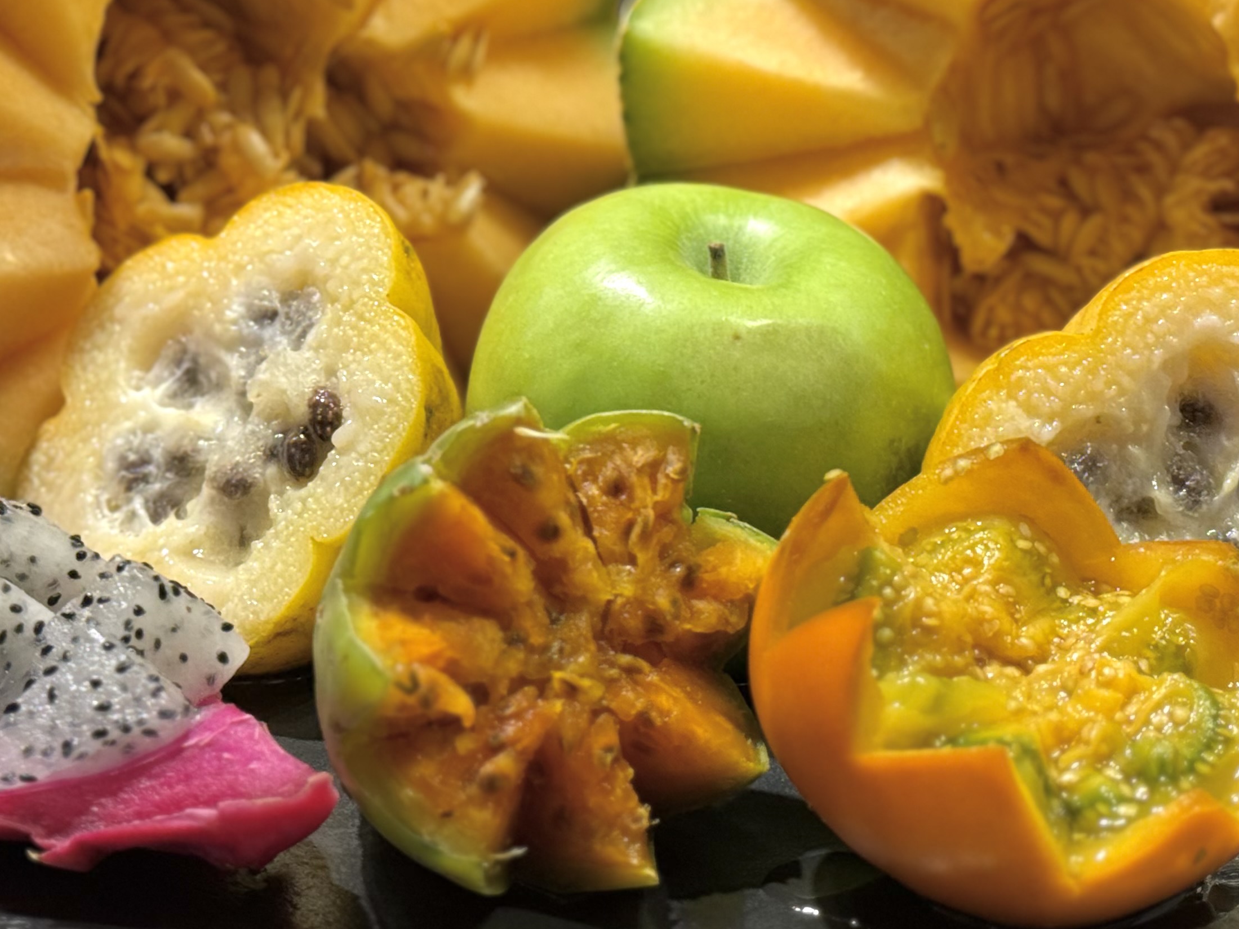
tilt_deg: -16.7
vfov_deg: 16.7
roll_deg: -0.3
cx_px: 640
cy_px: 305
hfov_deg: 22.3
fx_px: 3150
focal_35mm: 88
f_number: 1.78
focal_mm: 6.76
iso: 50
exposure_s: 1/60
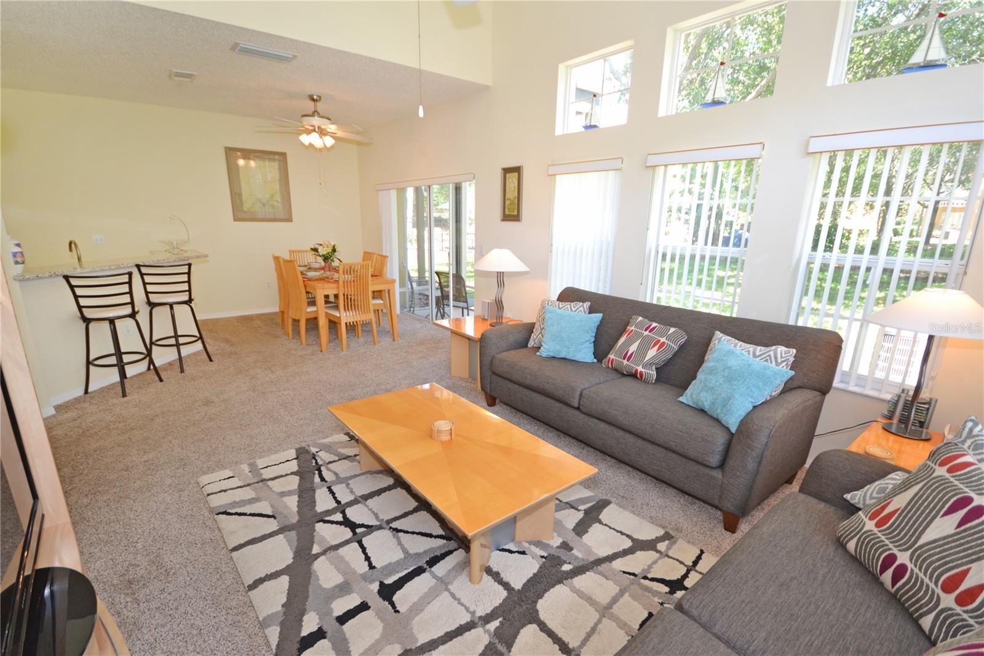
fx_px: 410
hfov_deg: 100.4
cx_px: 492
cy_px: 328
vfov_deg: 77.3
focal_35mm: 15
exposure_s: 1/60
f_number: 4
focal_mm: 10
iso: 400
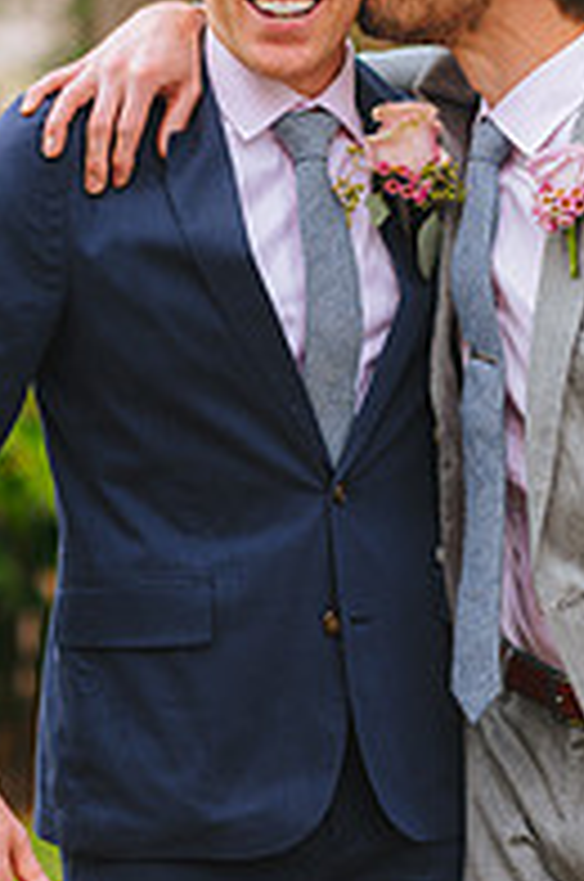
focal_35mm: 195
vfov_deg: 10.6
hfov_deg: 7.0
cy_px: 449
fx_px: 4761
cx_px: 487
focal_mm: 85
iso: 200
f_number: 2.2
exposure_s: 1/2000
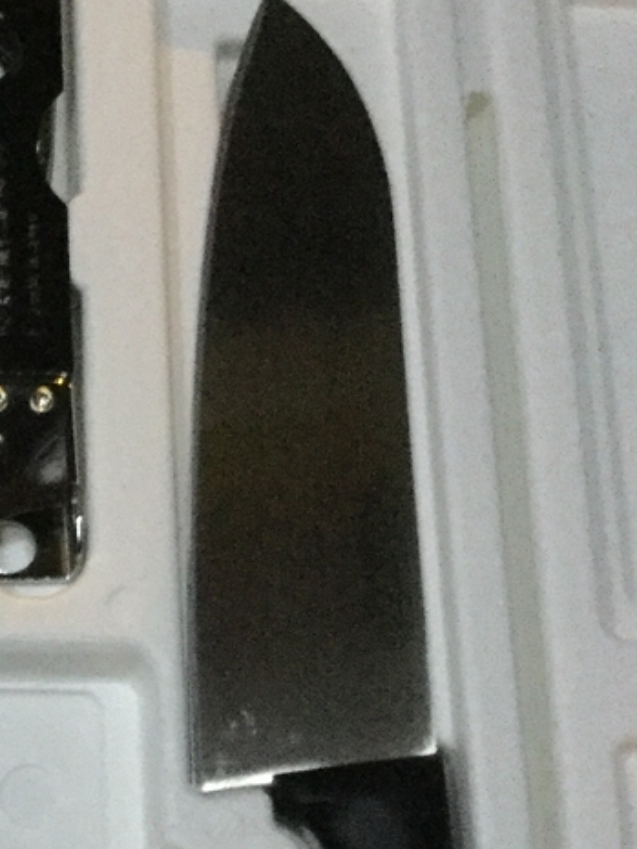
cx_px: -172
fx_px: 1962
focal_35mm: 80
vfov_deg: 24.1
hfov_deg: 17.4
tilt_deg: -71.4
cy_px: 655
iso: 640
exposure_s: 1/15
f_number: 2.4
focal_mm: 3.3
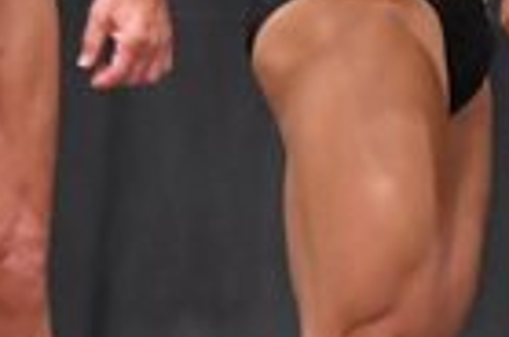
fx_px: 15912
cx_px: 1100
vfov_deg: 1.2
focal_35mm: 1128
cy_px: -15
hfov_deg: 1.8
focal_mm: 135
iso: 6400
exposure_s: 1/400
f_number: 5.6
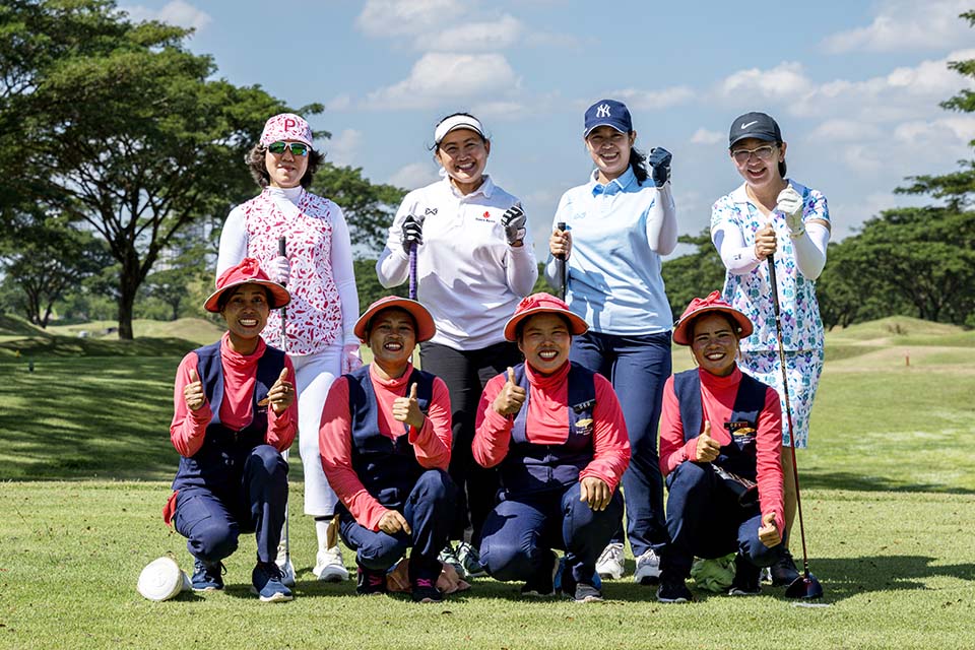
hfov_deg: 28.8
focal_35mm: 70
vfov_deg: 19.5
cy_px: 325
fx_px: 1896
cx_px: 488
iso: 140
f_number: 7.1
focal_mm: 70
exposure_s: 1/640
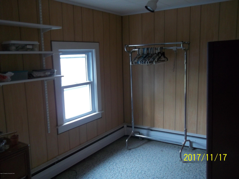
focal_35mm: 32
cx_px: 120
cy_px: 90
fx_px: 221
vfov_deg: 44.2
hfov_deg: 56.8
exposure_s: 1/8
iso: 181
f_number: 2.9
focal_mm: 5.7
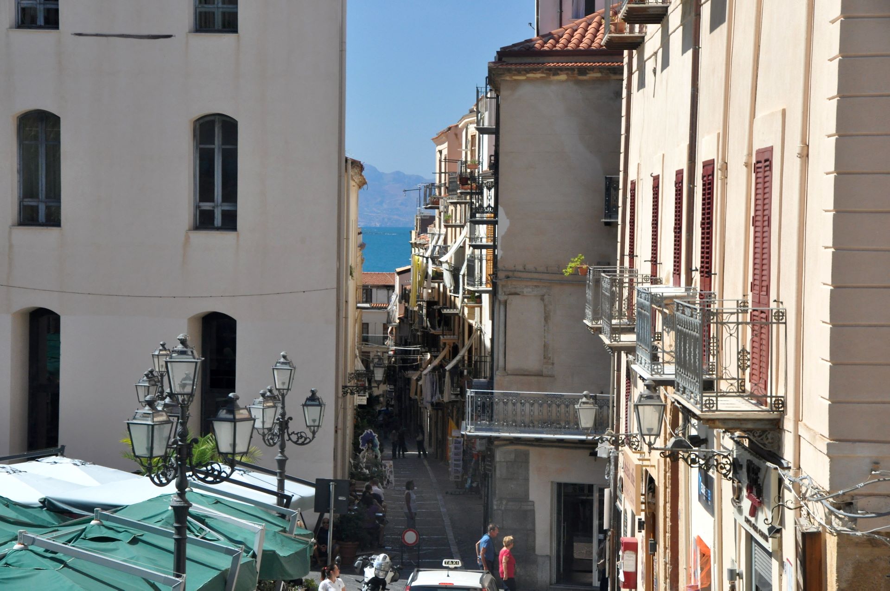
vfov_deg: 14.7
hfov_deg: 21.9
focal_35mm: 93
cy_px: 296
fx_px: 2296
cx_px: 445
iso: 1000
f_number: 11
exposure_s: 1/500
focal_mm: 62
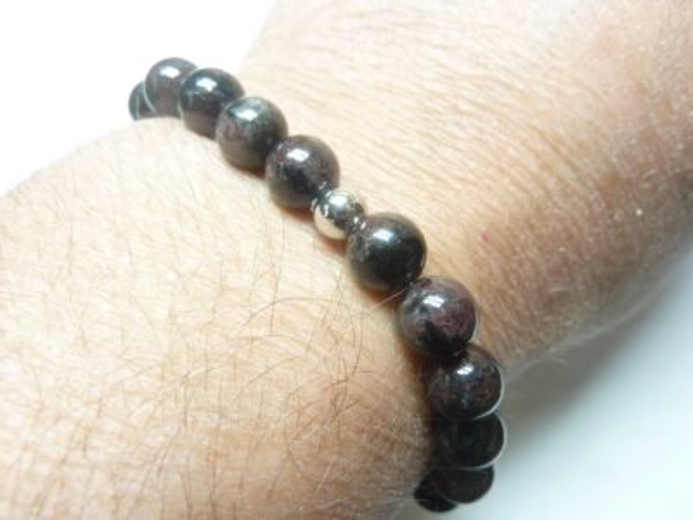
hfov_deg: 69.4
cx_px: 346
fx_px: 500
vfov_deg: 54.9
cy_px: 260
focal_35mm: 25
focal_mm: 4.1
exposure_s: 1/60
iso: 80
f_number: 3.3
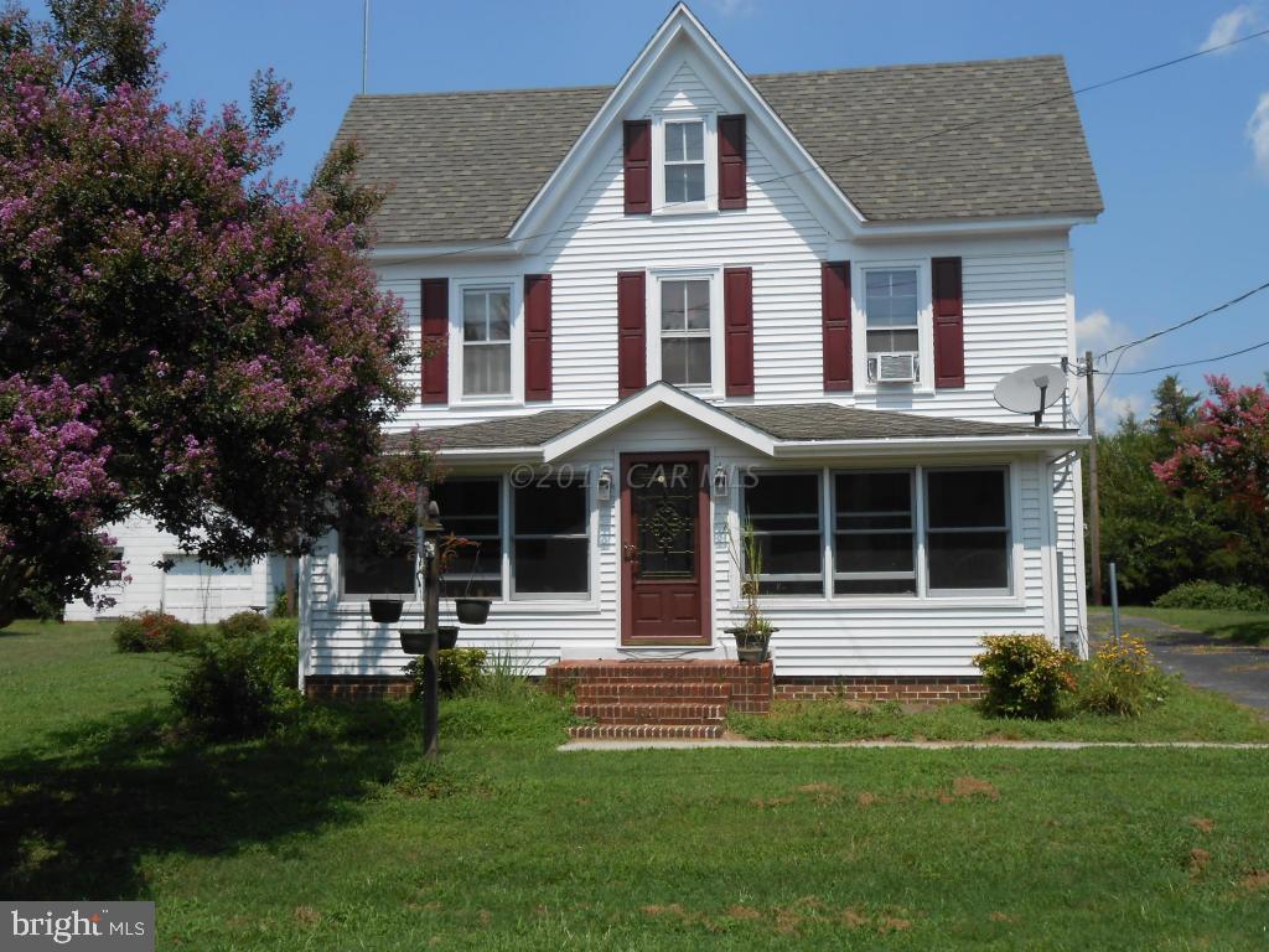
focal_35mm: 38
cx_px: 634
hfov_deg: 49.0
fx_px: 1393
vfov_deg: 37.7
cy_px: 476
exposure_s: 1/1000
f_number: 4.2
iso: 80
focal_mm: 6.8
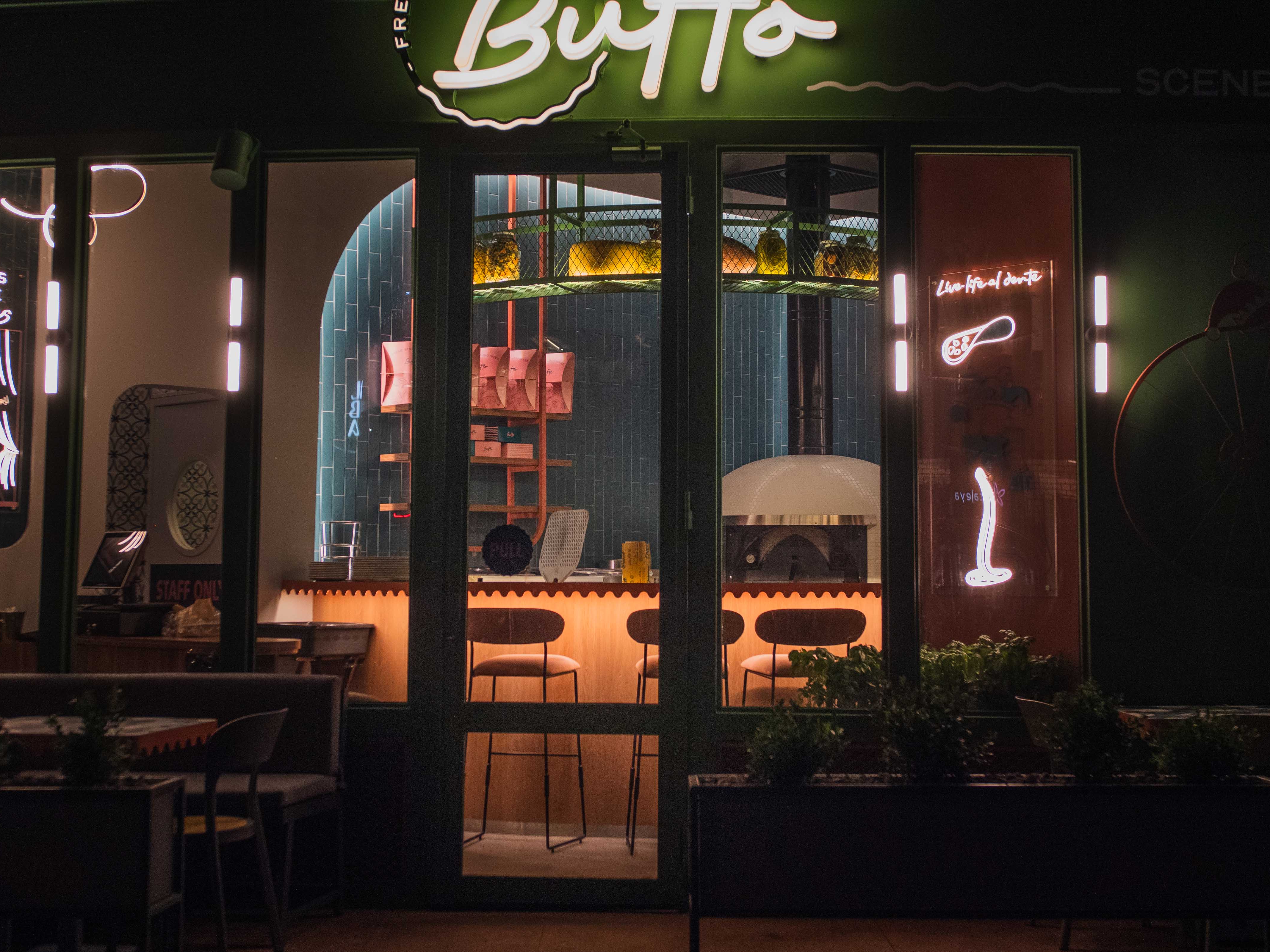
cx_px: 626
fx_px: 1871
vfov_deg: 28.5
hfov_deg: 37.5
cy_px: 378
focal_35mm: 51
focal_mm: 21
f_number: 2.5
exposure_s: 1/320
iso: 800
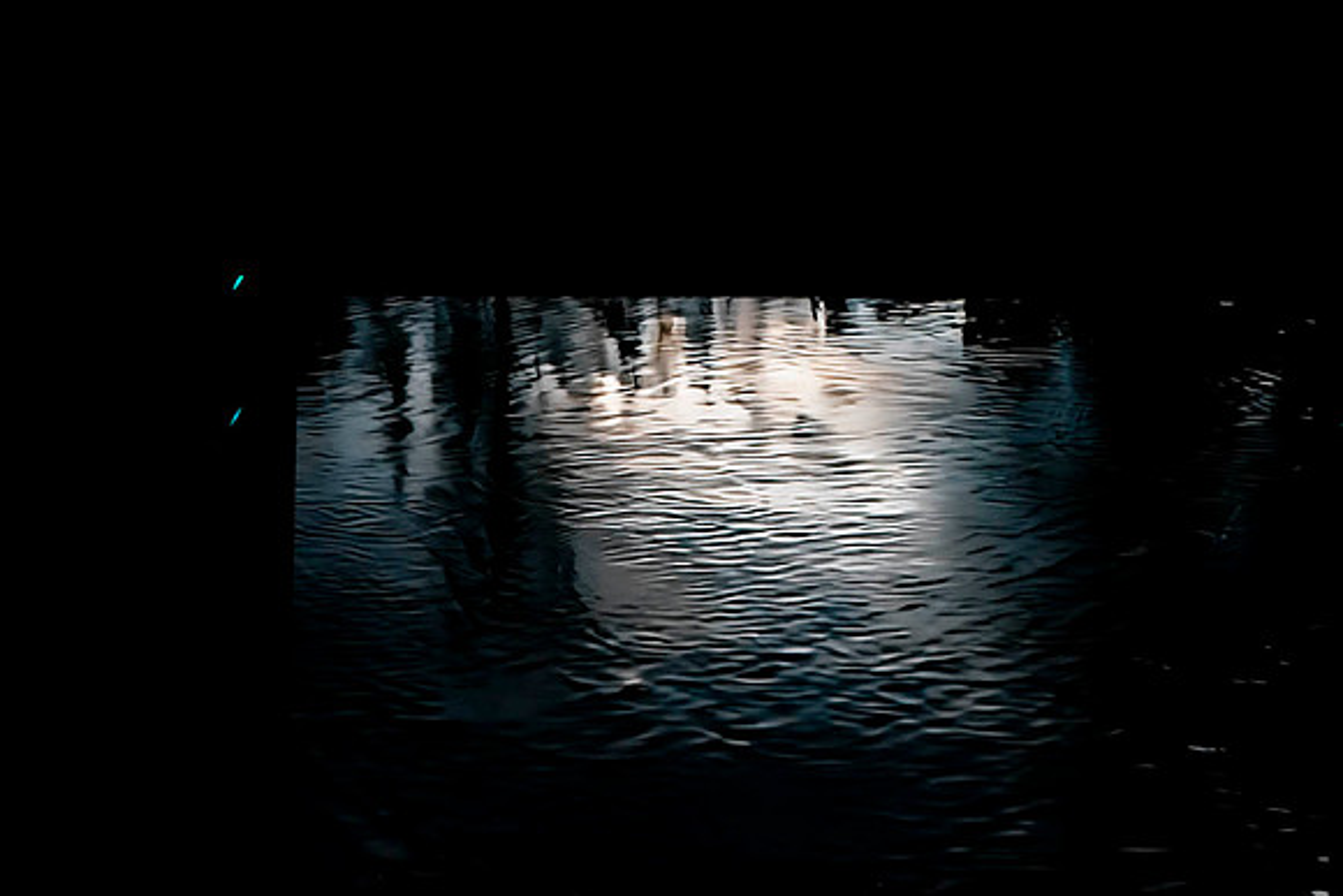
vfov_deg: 13.7
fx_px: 3731
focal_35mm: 100
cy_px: 448
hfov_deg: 20.4
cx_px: 672
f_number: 10
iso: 6400
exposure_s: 1/400
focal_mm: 100
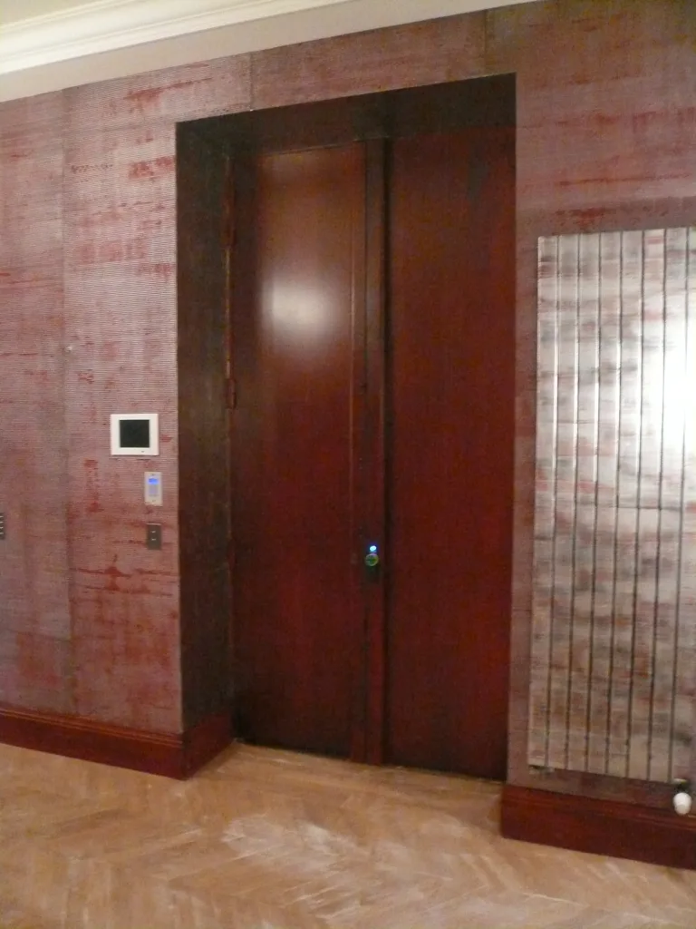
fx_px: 751
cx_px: 348
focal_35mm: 28
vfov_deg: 63.4
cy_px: 464
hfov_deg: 49.7
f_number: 2.8
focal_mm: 4.6
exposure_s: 1/25
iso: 800
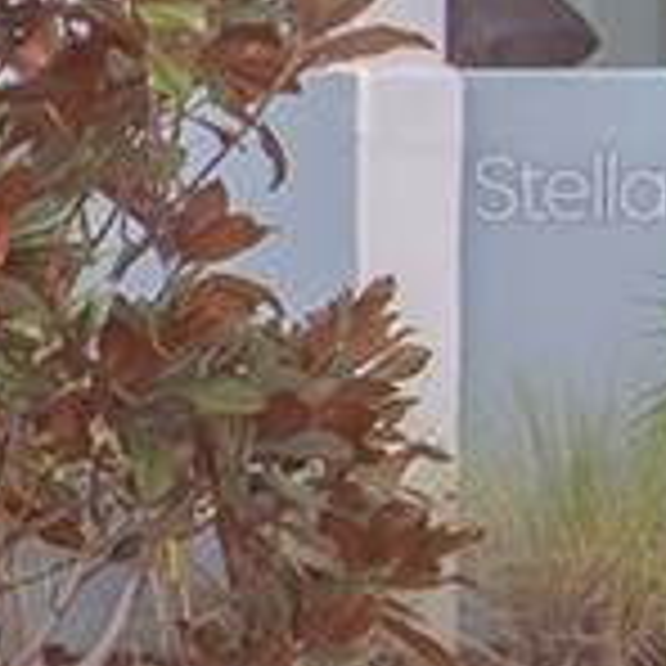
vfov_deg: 6.4
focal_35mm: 275
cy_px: 187
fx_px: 5986
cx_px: -2727
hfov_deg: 5.1
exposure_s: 1/200
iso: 200
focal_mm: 30
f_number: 8
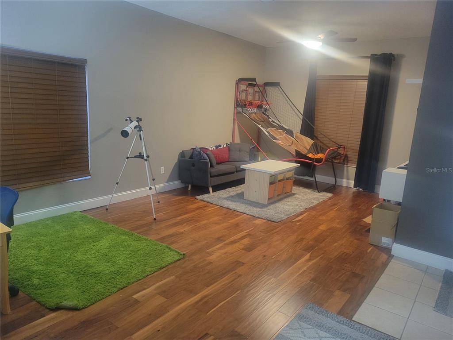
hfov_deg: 67.3
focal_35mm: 26
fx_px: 340
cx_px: 226
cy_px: 170
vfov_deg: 53.1
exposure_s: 1/24
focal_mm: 5.4
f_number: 1.8
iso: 500
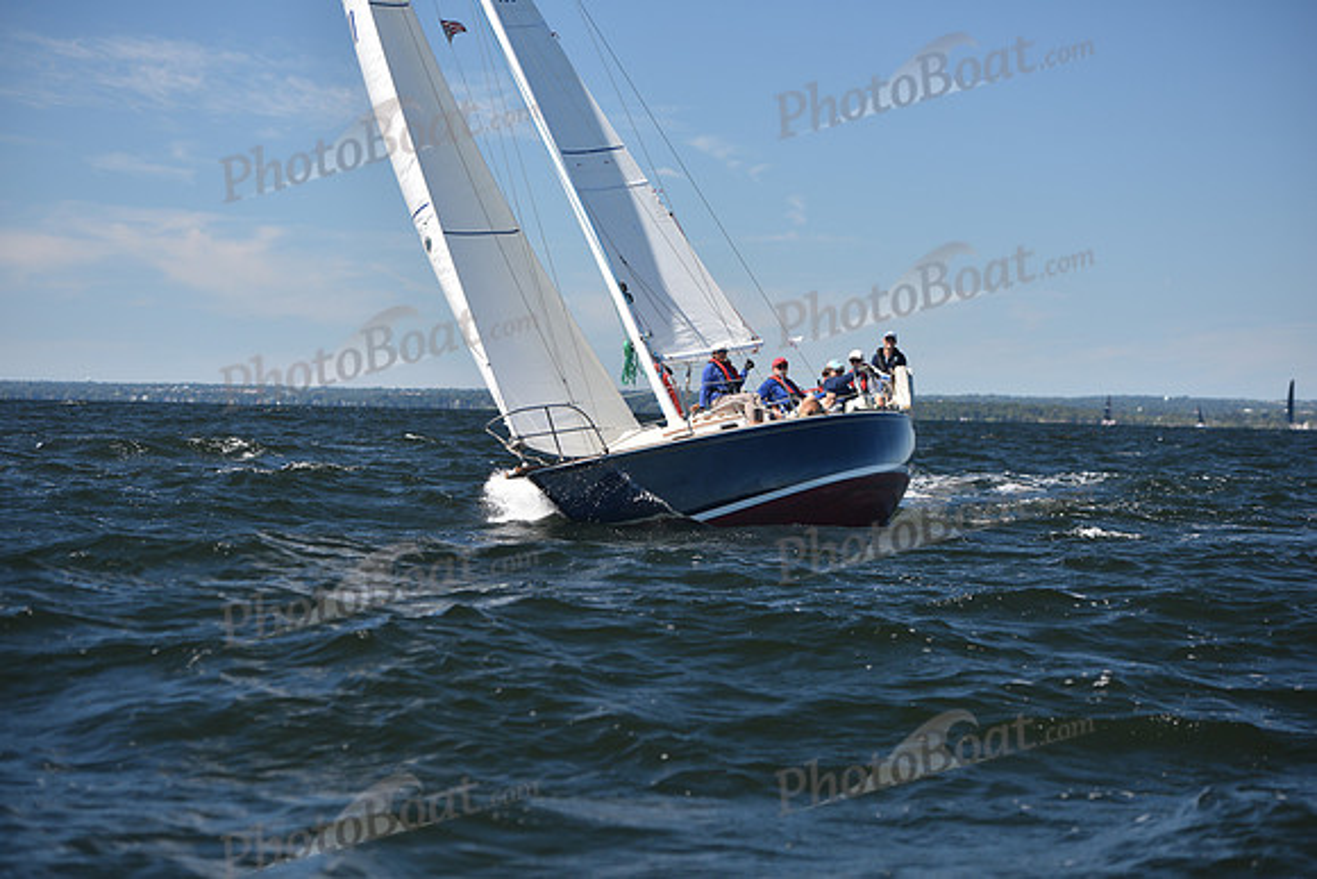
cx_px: 658
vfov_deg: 13.0
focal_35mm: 105
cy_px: 440
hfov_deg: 19.5
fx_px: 3842
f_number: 3.5
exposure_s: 1/1000
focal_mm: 105
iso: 200
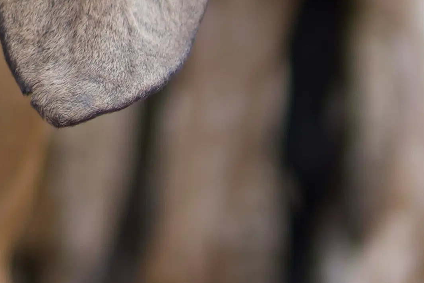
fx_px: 2979
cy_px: -228
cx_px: -152
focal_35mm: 253
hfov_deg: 8.0
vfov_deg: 5.3
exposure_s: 1/1000
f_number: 1.4
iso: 100
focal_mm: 30
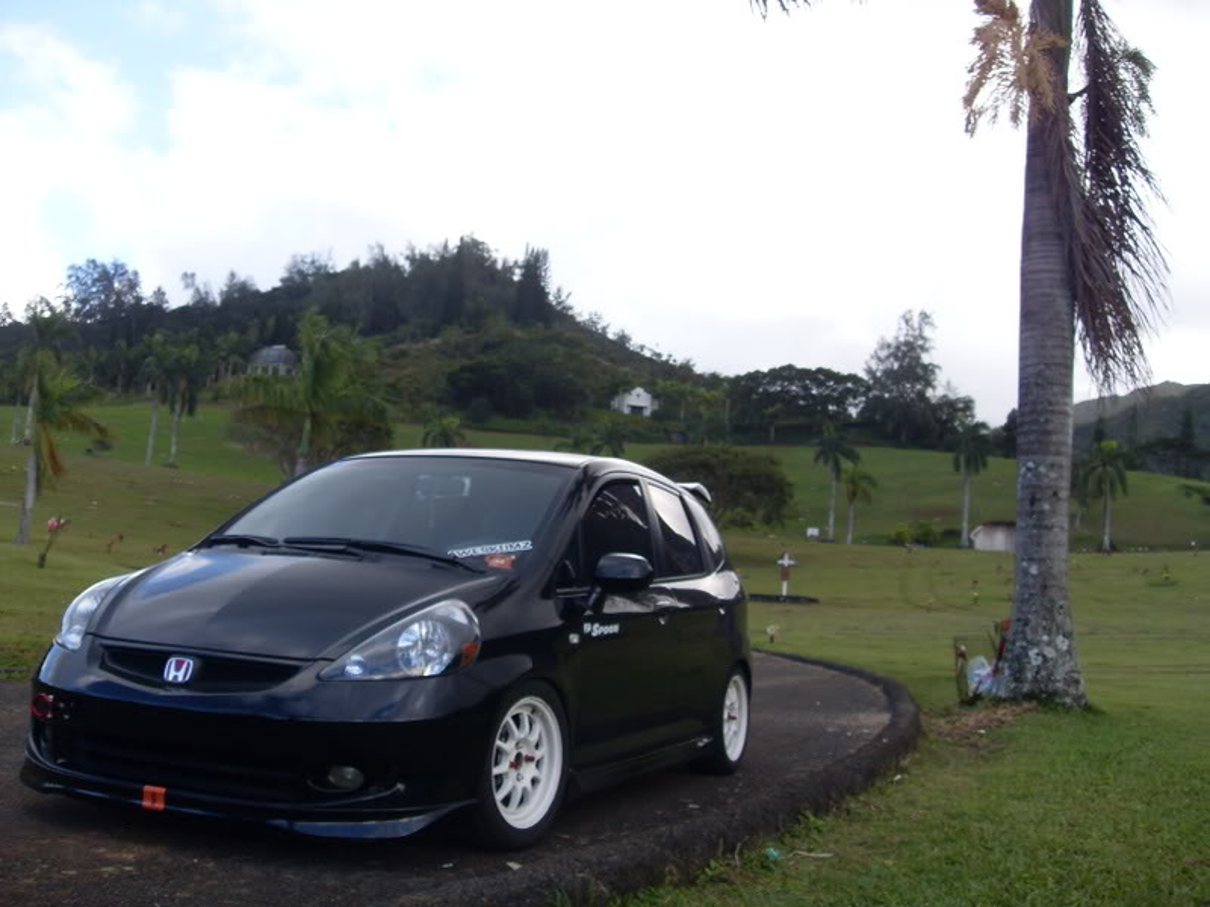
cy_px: 454
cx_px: 605
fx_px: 1223
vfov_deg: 40.7
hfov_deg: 52.6
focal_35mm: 35
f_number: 7
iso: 80
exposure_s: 1/60
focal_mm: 6.3
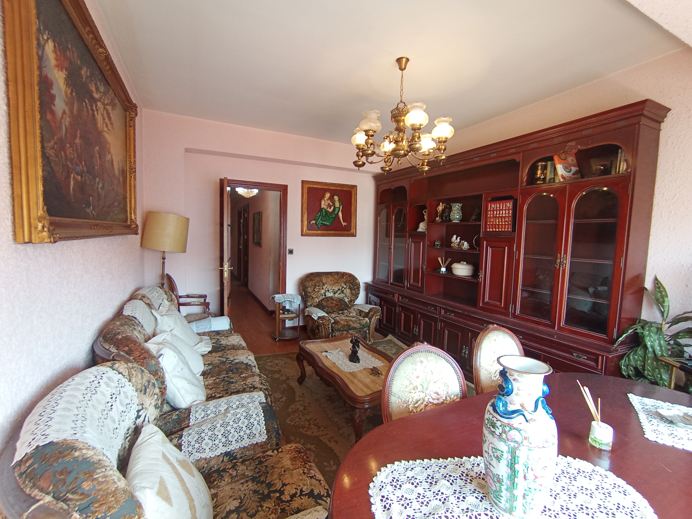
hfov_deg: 94.5
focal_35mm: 16
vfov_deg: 78.1
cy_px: 260
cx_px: 346
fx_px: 320
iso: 120
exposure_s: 1/50
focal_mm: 1.65
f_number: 2.2
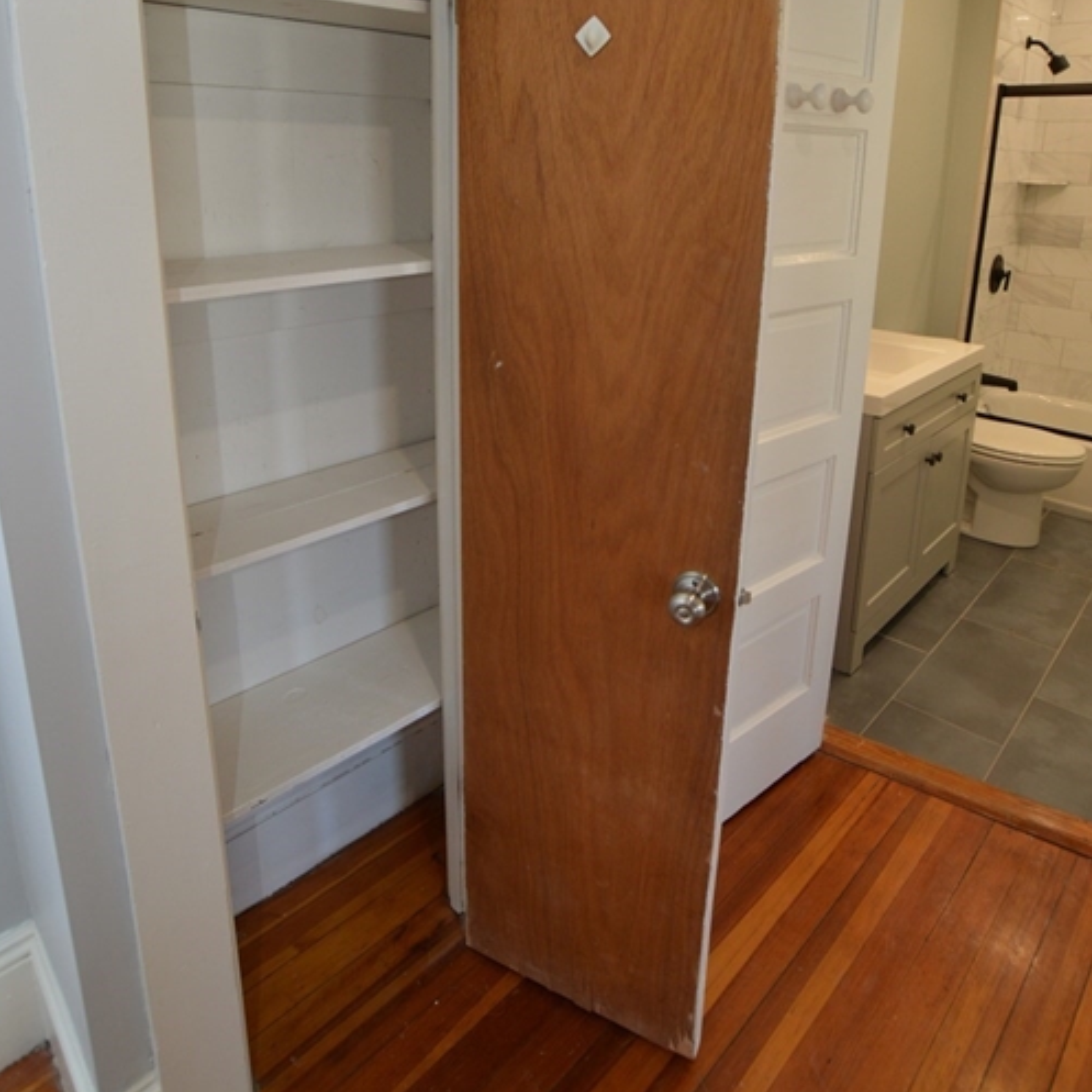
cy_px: 356
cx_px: 549
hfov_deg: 70.5
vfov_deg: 68.3
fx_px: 773
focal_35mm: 22
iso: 500
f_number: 4.5
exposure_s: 1/60
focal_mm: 11
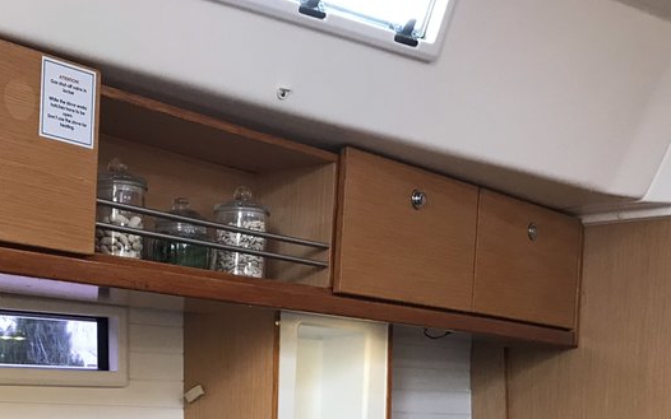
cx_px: 187
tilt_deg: -0.9
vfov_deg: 20.0
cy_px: 465
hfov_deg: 32.5
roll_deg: -1.7
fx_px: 1134
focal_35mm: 62
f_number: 1.8
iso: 40
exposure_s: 1/31
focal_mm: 3.99
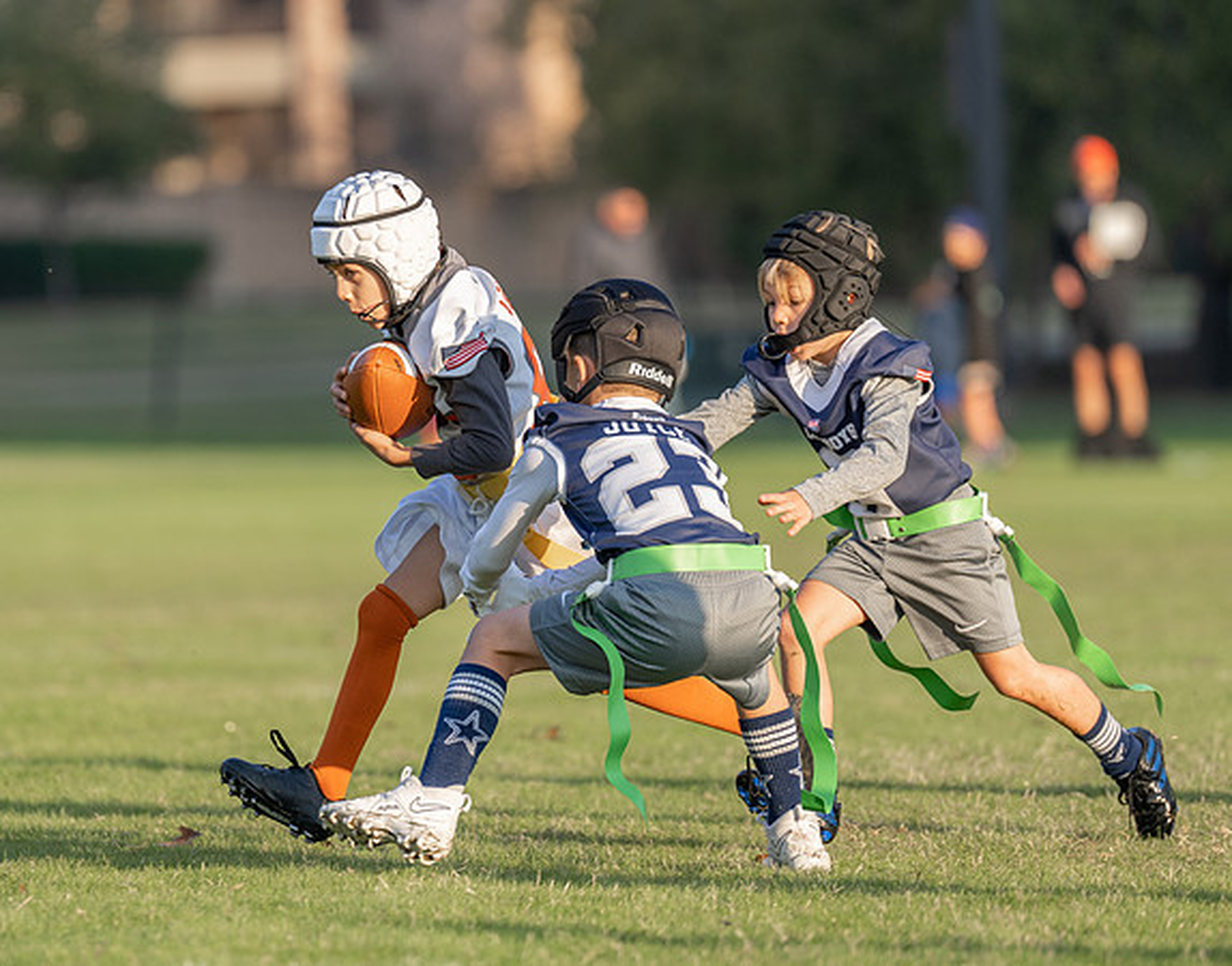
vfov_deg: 4.3
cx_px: 411
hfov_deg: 5.5
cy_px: 419
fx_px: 12737
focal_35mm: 352
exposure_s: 1/800
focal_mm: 200
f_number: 2.8
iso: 125
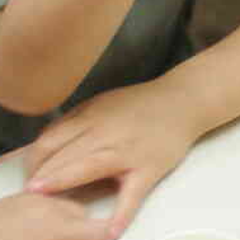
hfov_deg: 4.6
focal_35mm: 363
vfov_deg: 4.7
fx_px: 2847
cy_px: -381
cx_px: 795
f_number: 3.5
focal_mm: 28
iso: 400
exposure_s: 1/30
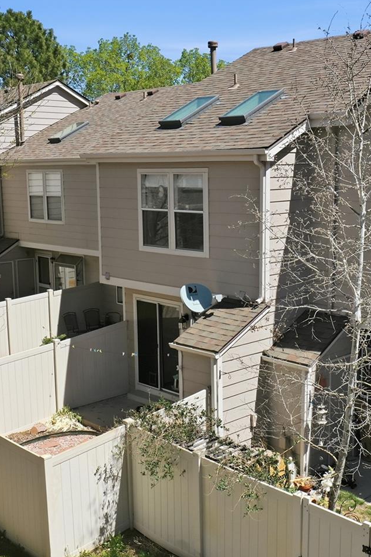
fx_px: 727
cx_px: 221
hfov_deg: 28.6
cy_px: 289
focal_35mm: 47
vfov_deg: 41.9
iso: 100
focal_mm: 10.3
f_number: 6.3
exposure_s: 1/640
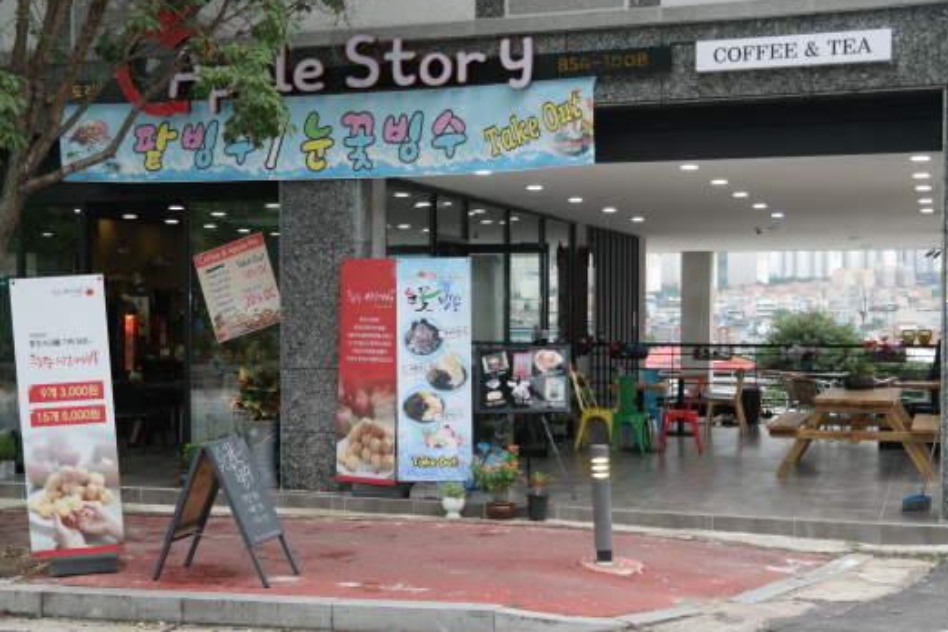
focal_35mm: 54
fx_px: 1421
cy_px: 335
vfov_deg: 25.0
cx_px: 408
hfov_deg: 36.8
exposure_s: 1/50
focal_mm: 29
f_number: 4
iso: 200
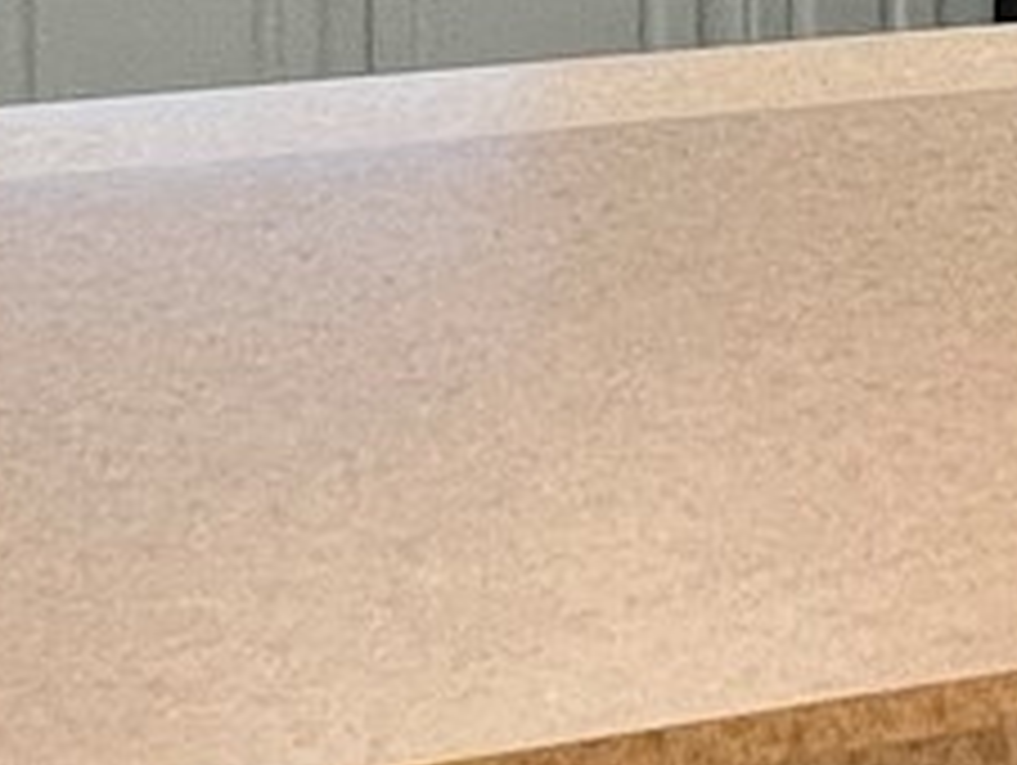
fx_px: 2706
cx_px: 724
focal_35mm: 92
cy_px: -454
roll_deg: +0.0
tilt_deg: -6.0
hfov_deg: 21.2
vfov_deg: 14.7
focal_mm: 1.57
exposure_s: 1/120
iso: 100
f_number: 1.8
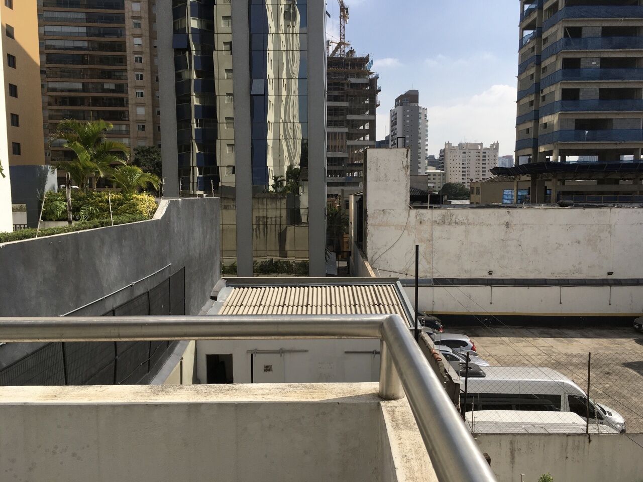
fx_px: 539
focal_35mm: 29
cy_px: 241
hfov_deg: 61.7
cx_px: 322
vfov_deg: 48.2
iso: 25
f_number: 2.2
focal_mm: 4.15
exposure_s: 1/2198
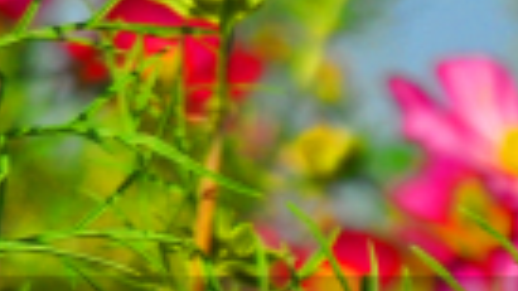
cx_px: -1354
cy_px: -896
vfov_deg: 1.3
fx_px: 12895
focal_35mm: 939
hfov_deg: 2.3
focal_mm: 80
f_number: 11
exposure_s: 1/500
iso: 250
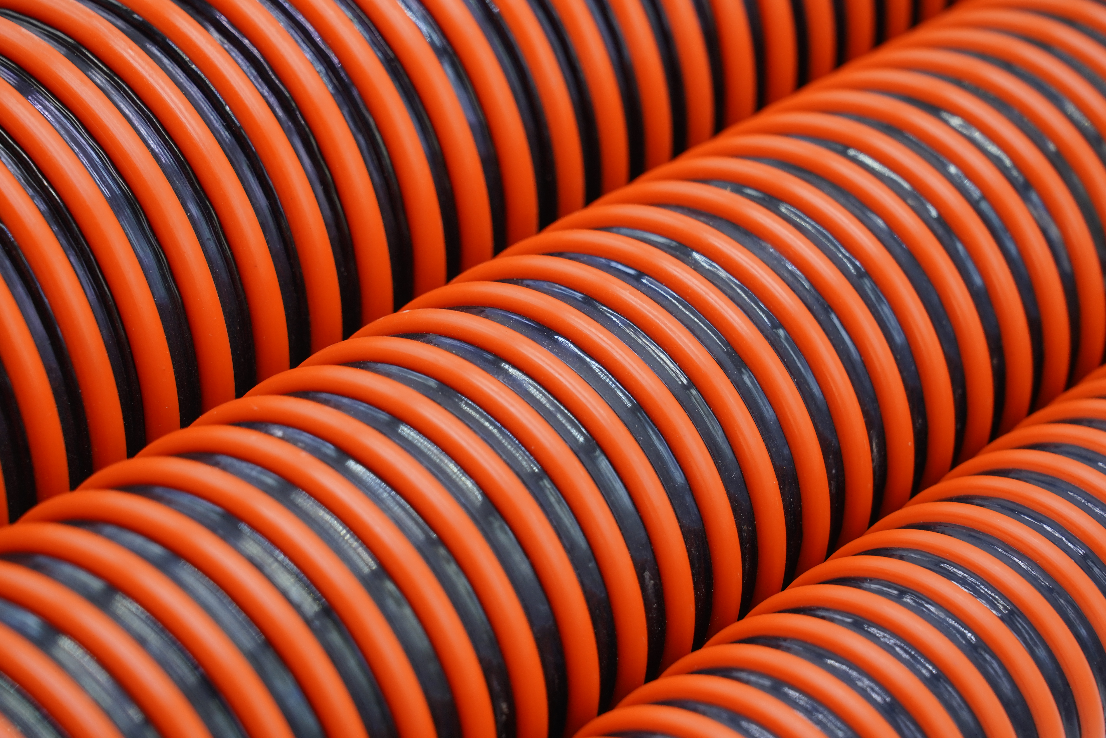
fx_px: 3226
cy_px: 369
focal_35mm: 105
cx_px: 553
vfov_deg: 13.0
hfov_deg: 19.5
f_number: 7.1
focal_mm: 105
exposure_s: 1/100
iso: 640
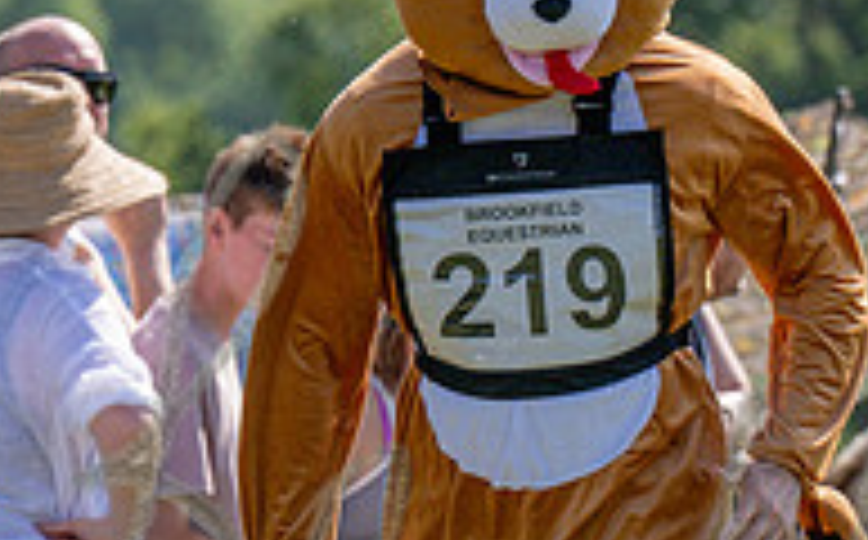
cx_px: 299
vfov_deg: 1.1
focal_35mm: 1148
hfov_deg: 1.8
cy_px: 459
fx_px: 27117
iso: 400
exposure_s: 1/2000
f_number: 5
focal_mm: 195
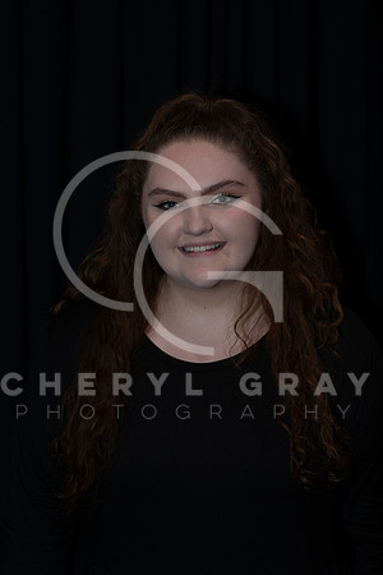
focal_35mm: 75
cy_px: 288
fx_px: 1197
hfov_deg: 18.2
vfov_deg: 27.0
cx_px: 192
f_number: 2.8
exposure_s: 1/400
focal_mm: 50
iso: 250
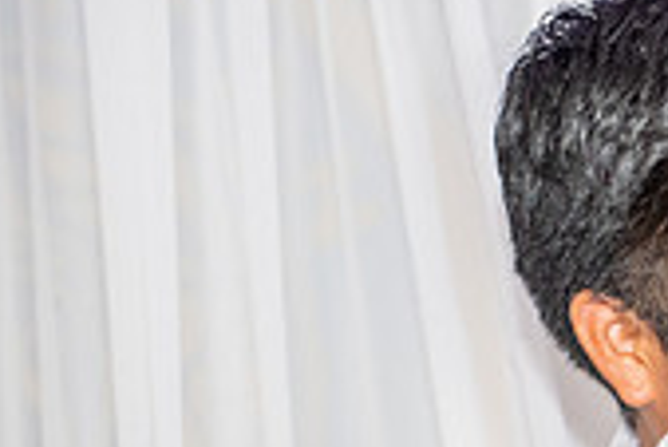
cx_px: 1012
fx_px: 4457
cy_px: 643
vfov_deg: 5.7
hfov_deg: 8.4
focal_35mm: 240
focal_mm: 70
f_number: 2.8
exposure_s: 1/125
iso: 1000
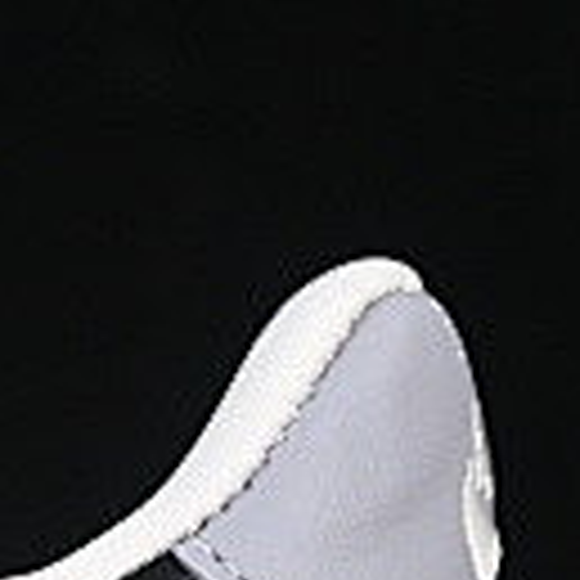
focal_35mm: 535
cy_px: 679
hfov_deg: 3.2
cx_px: -1034
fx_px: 10142
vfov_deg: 3.3
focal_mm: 50
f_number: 6.3
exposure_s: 1/60
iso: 160
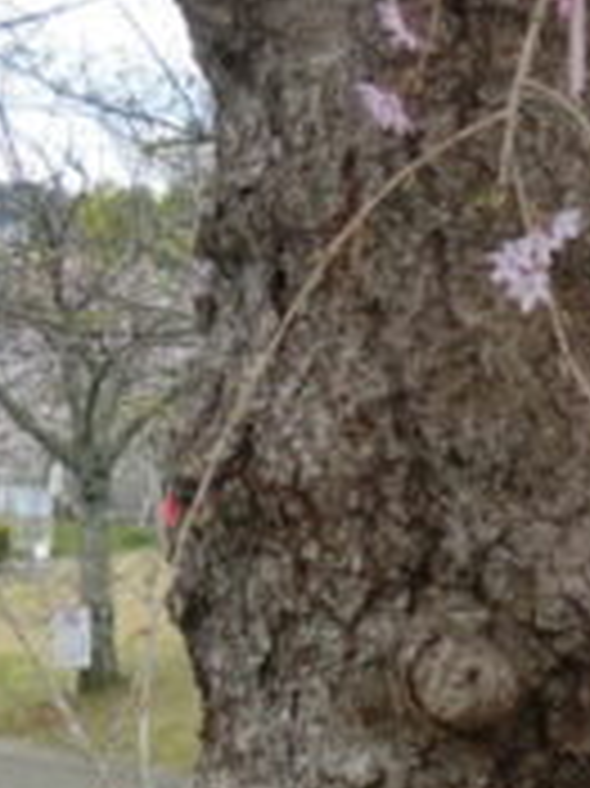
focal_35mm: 154
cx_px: 739
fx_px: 3504
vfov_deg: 12.8
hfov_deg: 9.5
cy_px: 329
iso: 80
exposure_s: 1/125
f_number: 4.4
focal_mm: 8
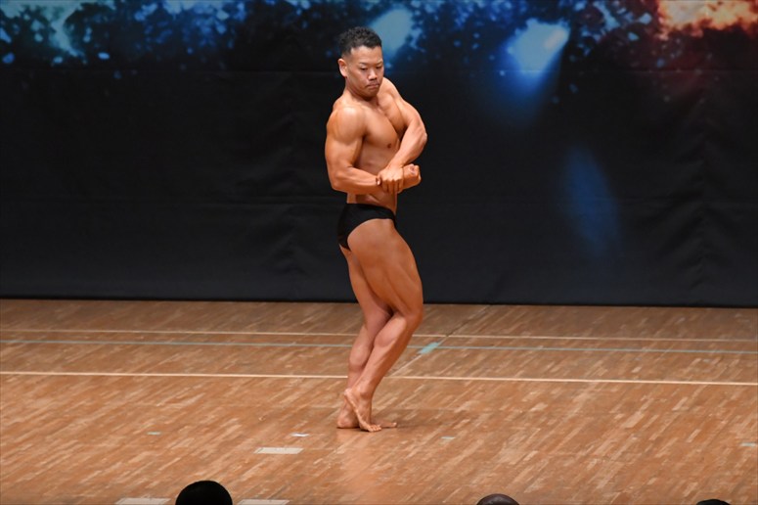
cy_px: 252
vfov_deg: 5.1
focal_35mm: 270
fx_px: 5682
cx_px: 379
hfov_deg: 7.6
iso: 5000
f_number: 5.6
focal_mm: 180
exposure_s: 1/400
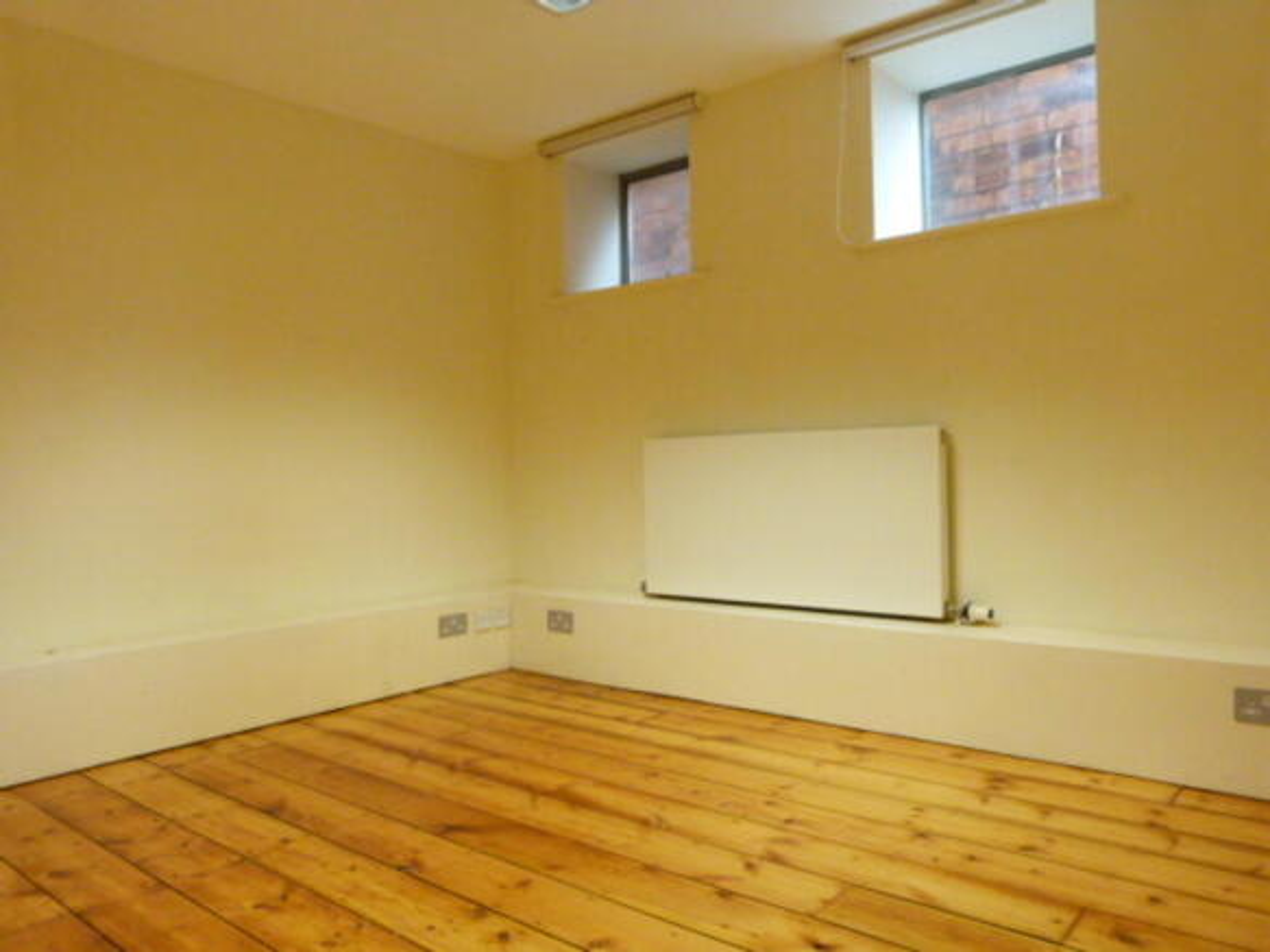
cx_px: 635
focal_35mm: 25
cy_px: 476
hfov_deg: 69.4
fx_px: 917
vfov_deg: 54.9
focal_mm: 4.5
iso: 500
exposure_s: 1/60
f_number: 2.8
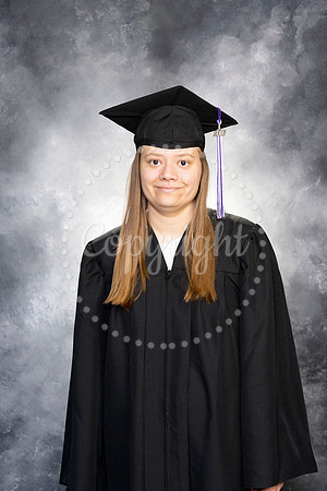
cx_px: 164
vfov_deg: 23.9
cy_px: 246
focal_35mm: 85
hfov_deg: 16.1
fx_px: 1158
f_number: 8
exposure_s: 1/125
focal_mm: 85
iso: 250
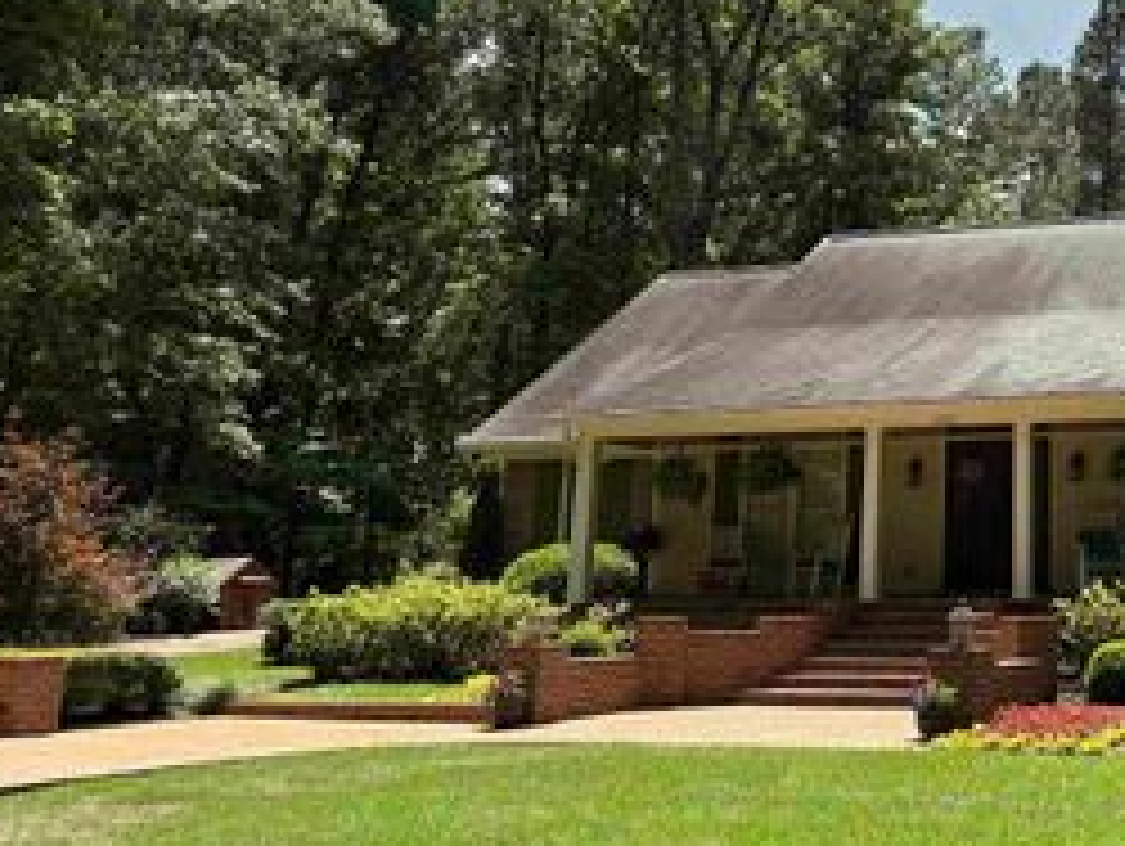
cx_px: 1058
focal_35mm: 52
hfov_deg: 34.3
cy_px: 133
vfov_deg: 27.3
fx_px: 1692
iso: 64
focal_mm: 5.96
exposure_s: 1/3125
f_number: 1.6
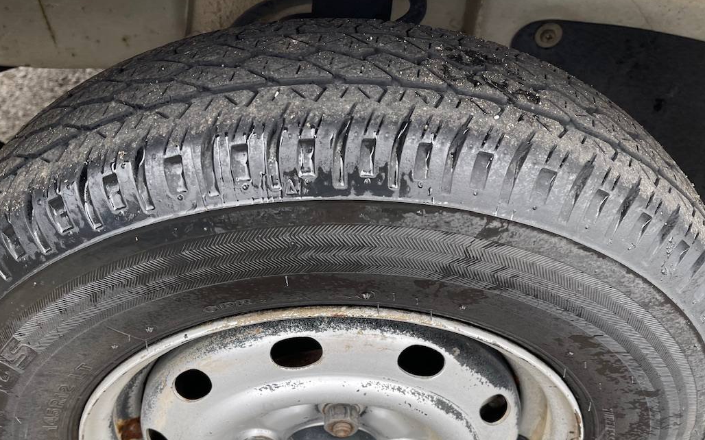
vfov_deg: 37.5
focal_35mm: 33
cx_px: 322
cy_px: 321
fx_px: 634
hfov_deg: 58.1
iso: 64
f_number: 1.6
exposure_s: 1/121
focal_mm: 5.1
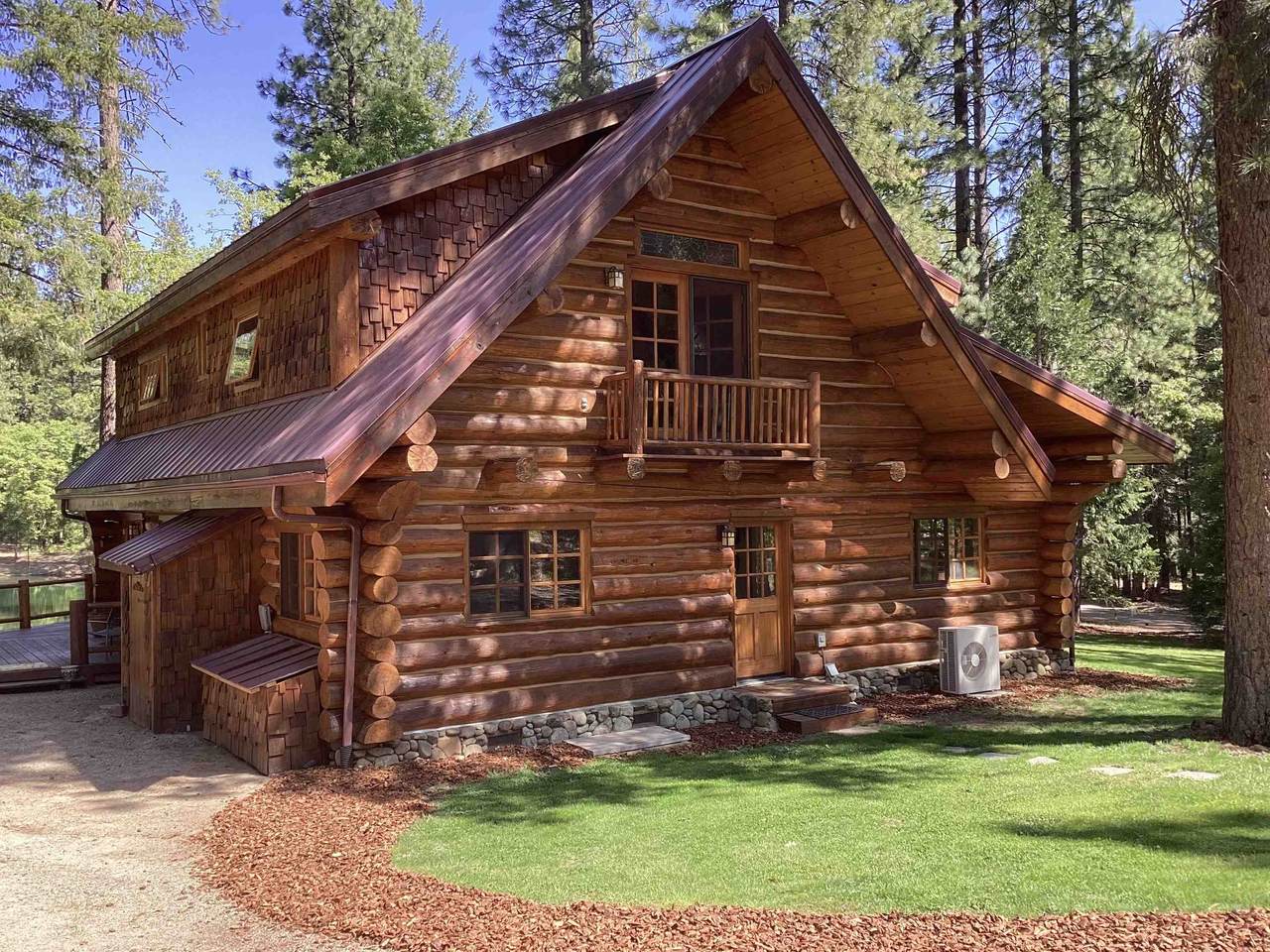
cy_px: 476
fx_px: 1137
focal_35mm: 31
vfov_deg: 45.4
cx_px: 635
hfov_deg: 58.4
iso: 25
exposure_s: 1/110
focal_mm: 3.3
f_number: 2.4
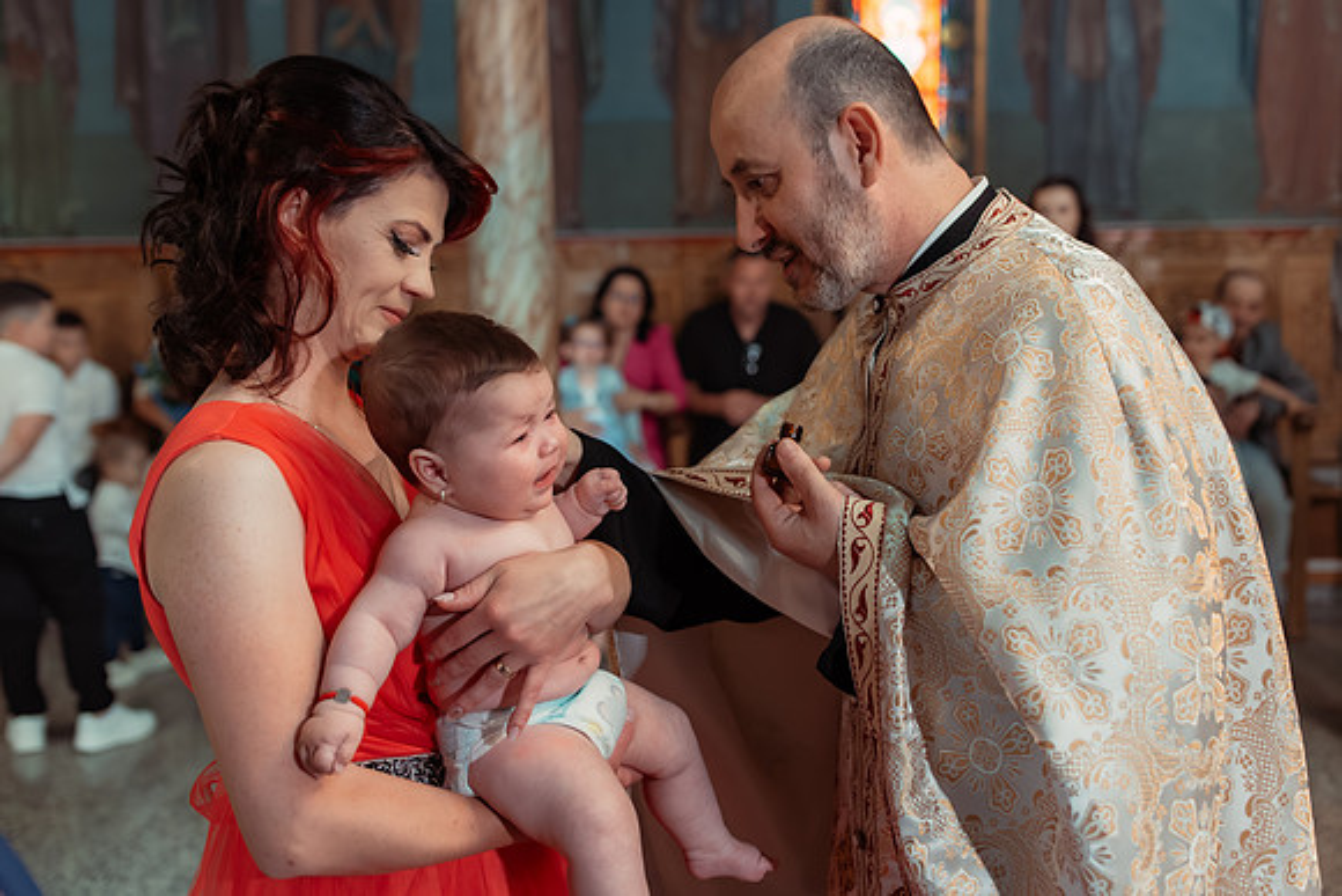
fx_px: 1397
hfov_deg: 51.3
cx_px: 718
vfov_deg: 35.5
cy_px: 437
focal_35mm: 37
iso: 1600
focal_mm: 35
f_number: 2.8
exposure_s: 1/200
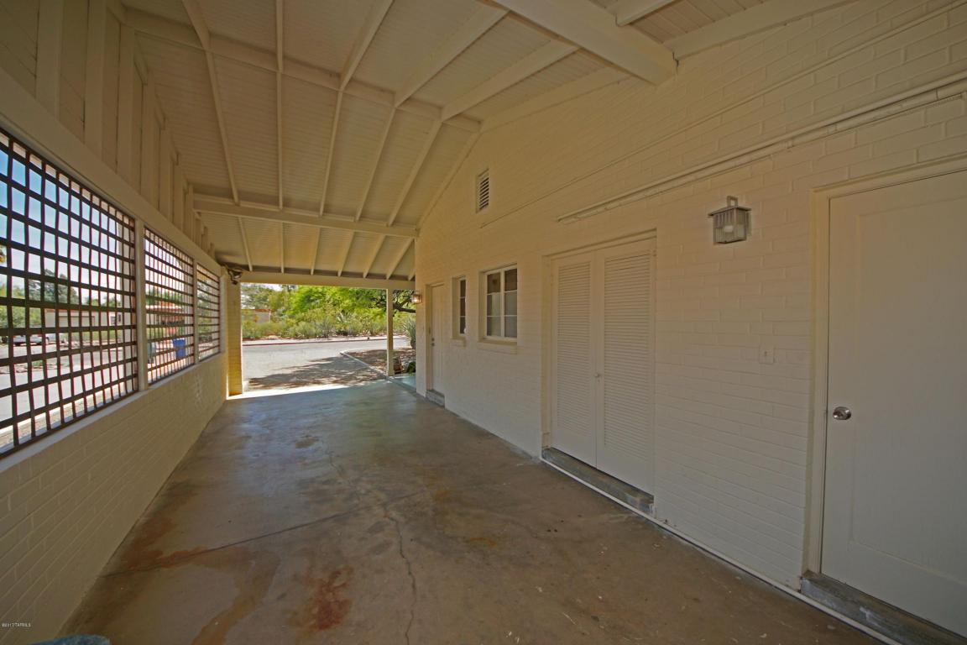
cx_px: 484
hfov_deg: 112.6
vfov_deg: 90.0
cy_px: 322
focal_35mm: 12
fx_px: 322
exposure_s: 1/400
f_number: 4.5
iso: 200
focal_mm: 8
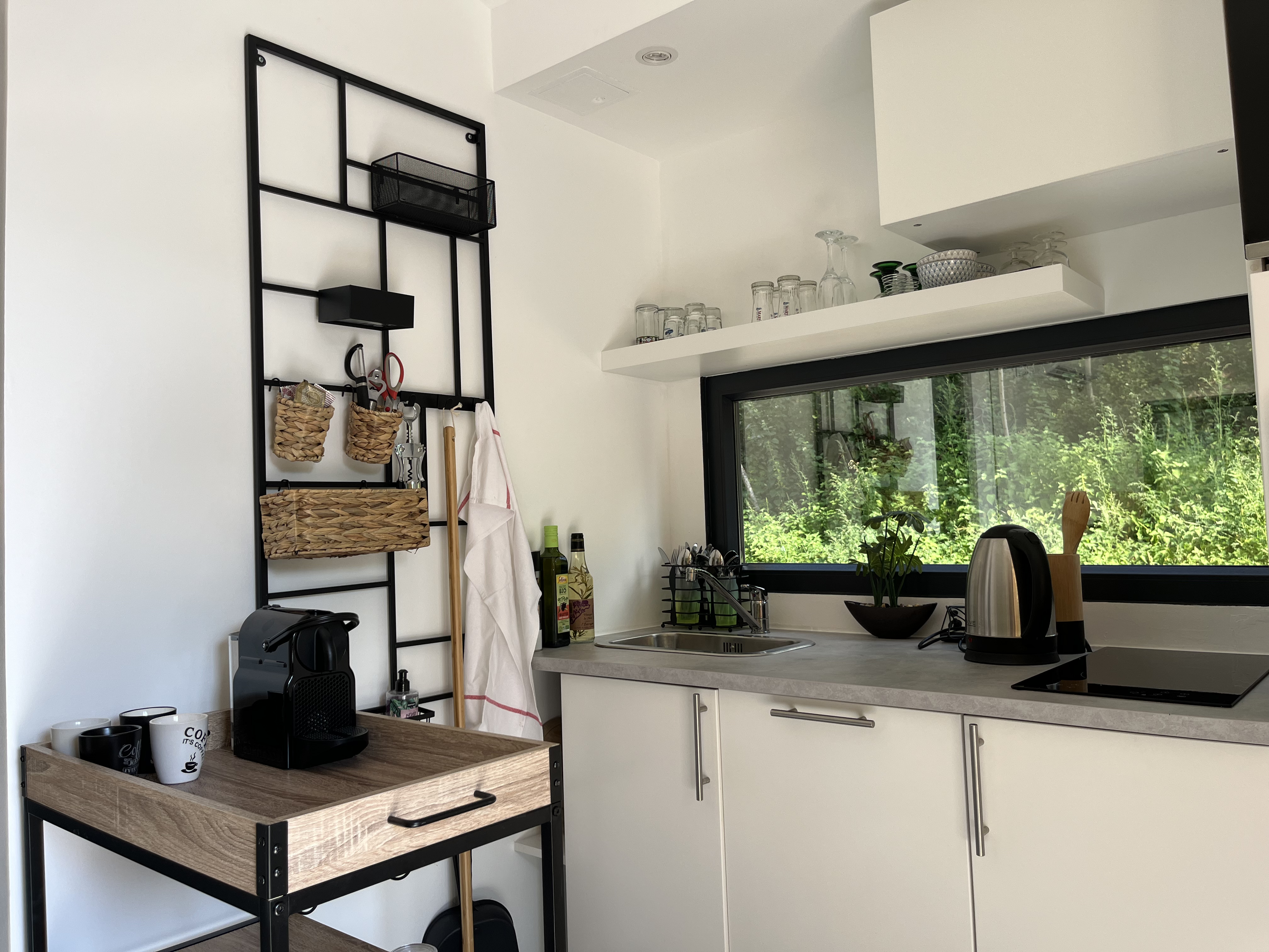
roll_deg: +2.3
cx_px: 634
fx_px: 953
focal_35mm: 26
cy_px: 476
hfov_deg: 67.3
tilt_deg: +2.3
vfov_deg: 53.1
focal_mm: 5.1
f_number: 1.6
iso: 40
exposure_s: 1/211
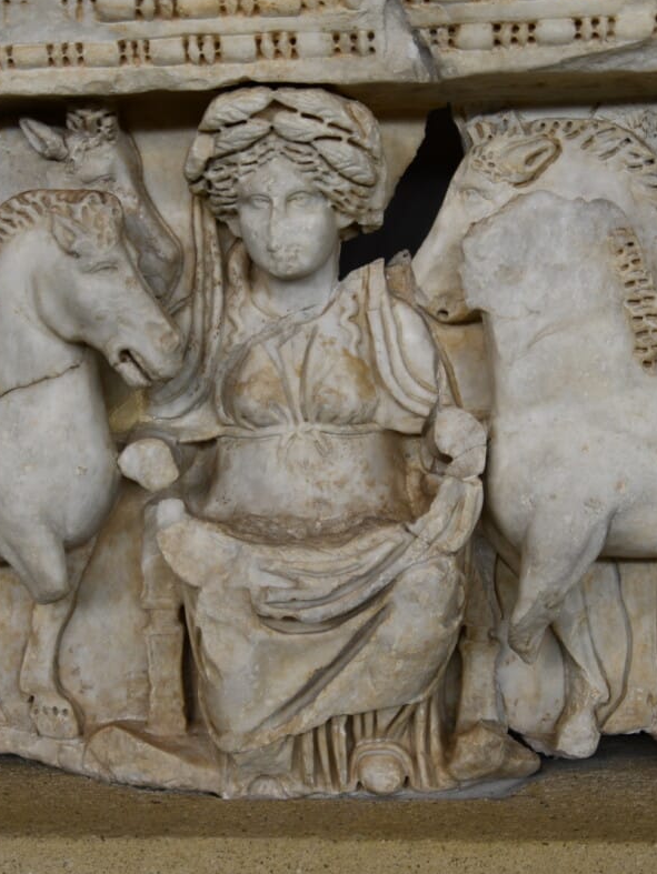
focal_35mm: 63
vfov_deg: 30.7
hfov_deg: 23.3
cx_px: 260
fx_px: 1593
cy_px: 431
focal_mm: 29
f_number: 3.5
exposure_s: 1/40
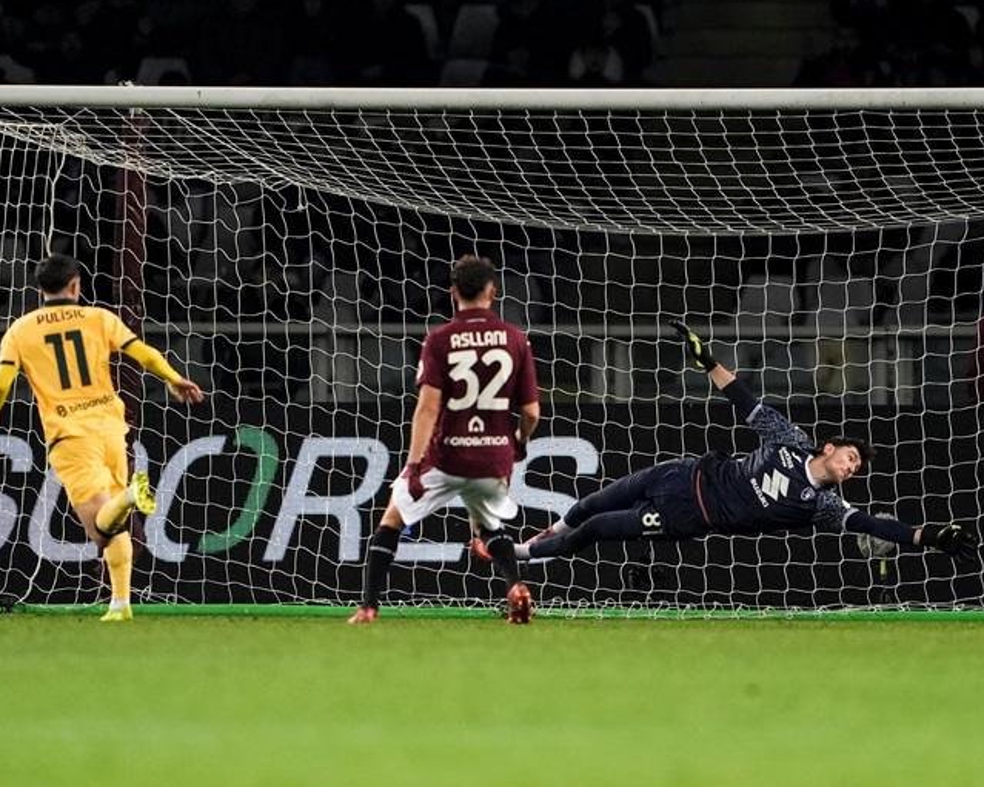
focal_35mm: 529
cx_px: 607
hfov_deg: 3.7
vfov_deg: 2.9
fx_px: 15404
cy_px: 330
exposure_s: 1/1600
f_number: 2.8
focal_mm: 400
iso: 2000
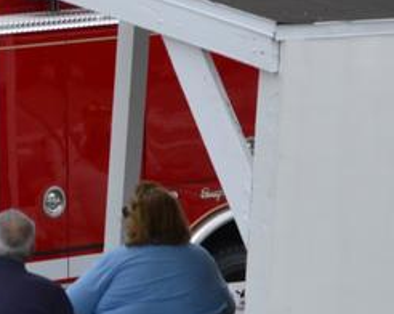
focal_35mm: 364
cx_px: -298
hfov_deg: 5.3
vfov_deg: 4.2
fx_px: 4238
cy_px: -47
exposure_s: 1/500
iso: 320
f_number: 5.6
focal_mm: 62
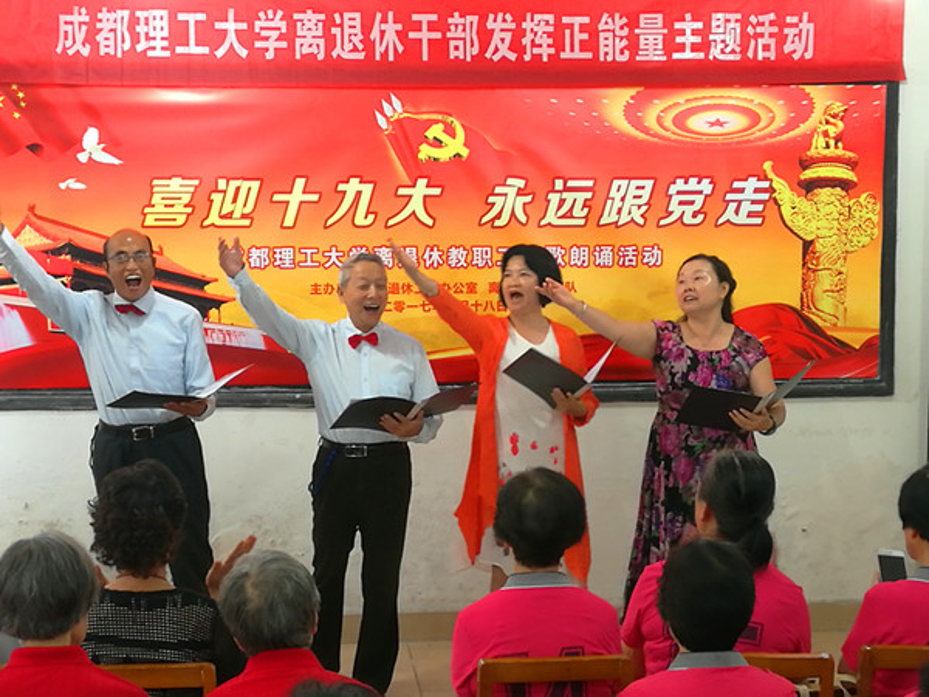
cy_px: 348
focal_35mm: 27
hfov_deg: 65.3
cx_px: 464
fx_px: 725
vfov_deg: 51.4
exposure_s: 1/33.3
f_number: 2
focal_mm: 4.04
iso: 250
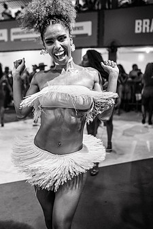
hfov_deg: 40.6
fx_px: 204
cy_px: 98
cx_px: 53
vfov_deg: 58.5
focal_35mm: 32
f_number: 1.8
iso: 1600
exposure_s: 1/320
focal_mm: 24
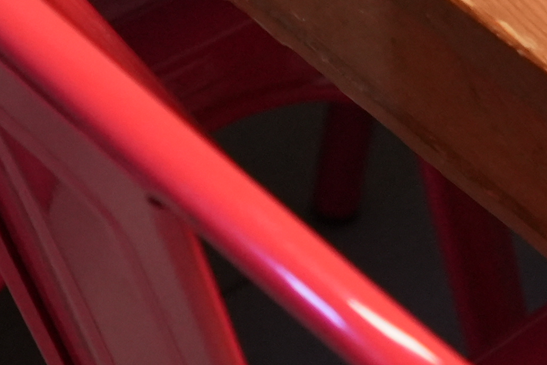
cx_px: 765
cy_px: -396
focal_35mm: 231
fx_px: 3511
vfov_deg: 5.8
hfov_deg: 8.7
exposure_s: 1/160
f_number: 4
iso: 2500
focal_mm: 34
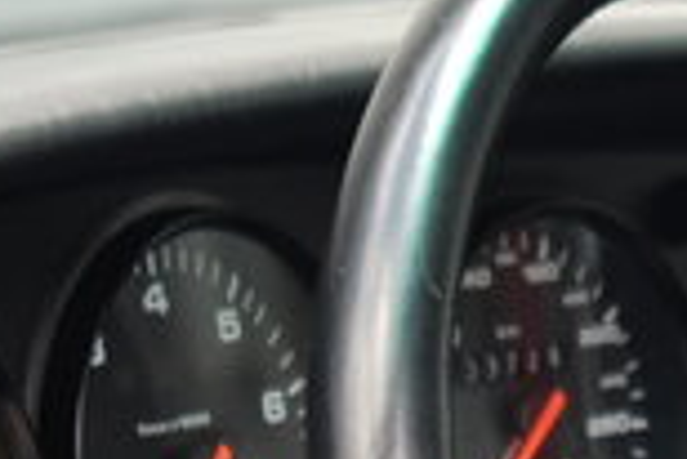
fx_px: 7889
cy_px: 731
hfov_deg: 5.0
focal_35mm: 413
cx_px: 794
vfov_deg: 3.3
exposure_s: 1/60
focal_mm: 55
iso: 400
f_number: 4
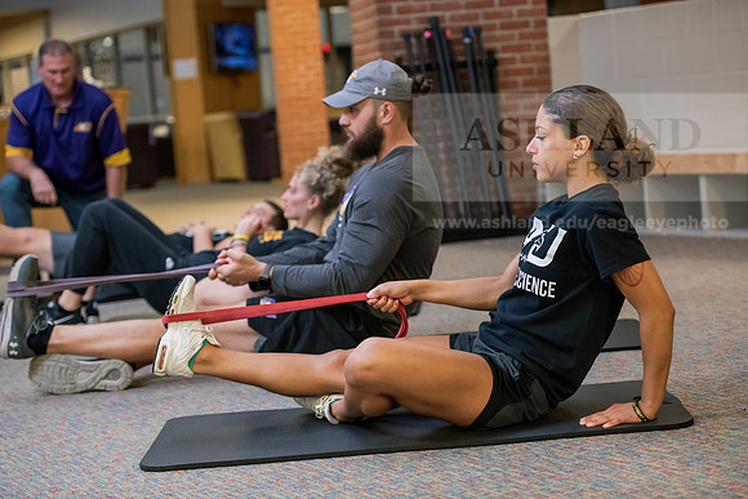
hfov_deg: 28.8
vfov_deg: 19.5
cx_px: 374
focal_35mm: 70
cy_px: 250
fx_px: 1455
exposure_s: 1/200
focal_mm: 70
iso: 1600
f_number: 3.2
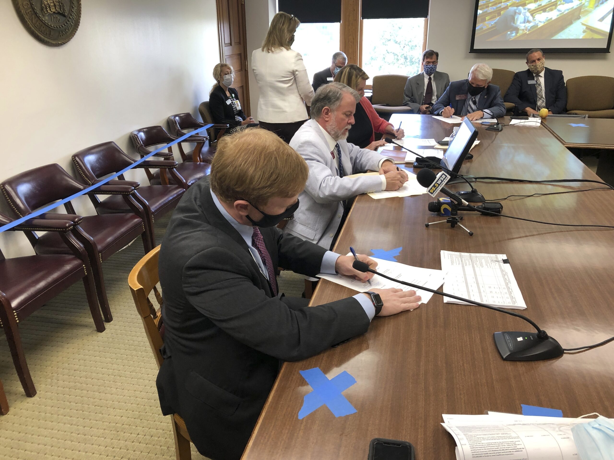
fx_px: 497
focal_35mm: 28
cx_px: 307
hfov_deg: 63.4
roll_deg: +0.5
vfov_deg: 49.7
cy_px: 230
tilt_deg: -23.3
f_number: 1.8
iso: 32
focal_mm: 3.99
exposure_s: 1/30
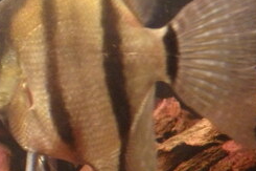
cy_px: 65
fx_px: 1194
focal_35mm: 168
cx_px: 30
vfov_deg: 8.2
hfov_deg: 12.2
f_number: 4.4
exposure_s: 1/13
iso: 1000
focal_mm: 11.9
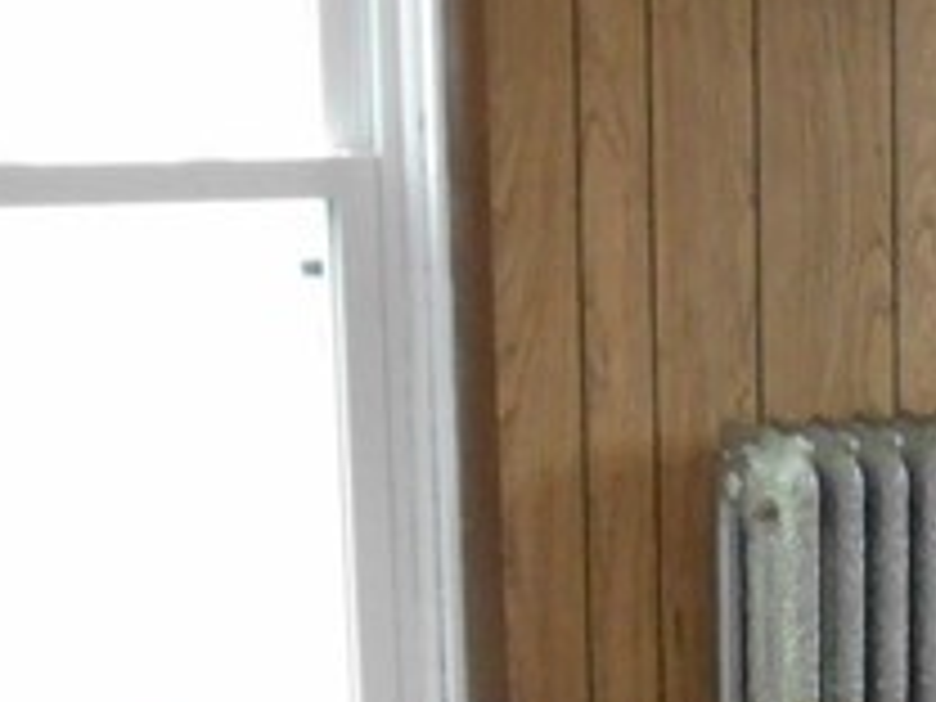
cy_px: 698
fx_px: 3461
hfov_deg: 14.6
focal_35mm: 128
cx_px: 1269
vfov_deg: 11.5
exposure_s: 1/25
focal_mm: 4.7
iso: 360
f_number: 3.4
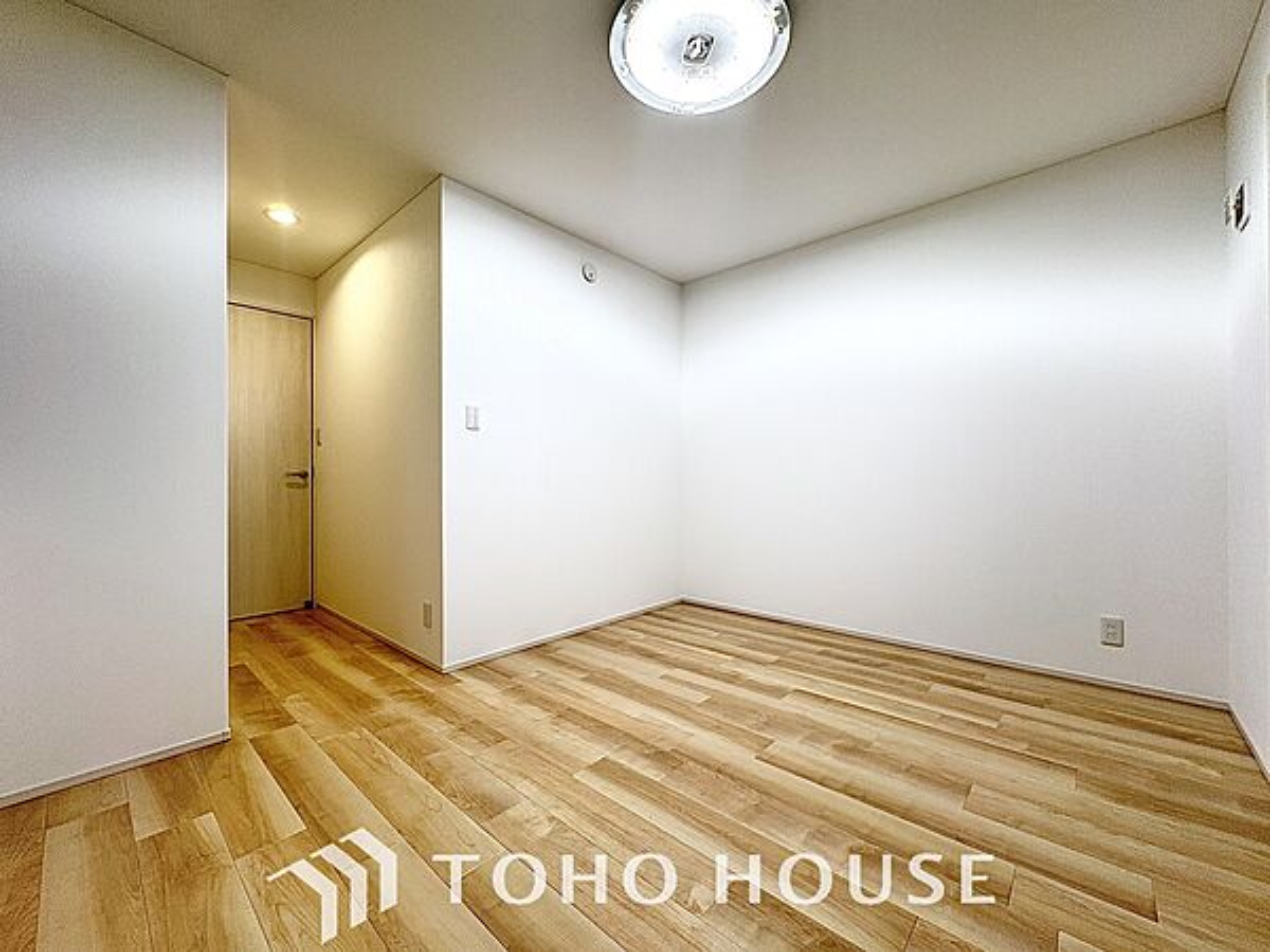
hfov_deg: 102.1
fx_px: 514
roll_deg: +0.9
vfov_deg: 85.7
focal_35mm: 14
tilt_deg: +0.8
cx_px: 635
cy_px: 476
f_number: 2.2
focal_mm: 2.22
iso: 125
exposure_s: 1/50
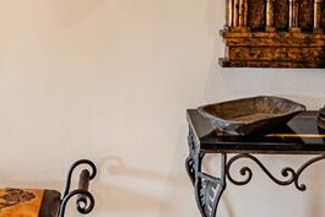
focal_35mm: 54
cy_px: -32
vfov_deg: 23.3
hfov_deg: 34.3
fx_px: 488
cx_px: 18
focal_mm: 14
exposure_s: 1/13
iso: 100
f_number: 8
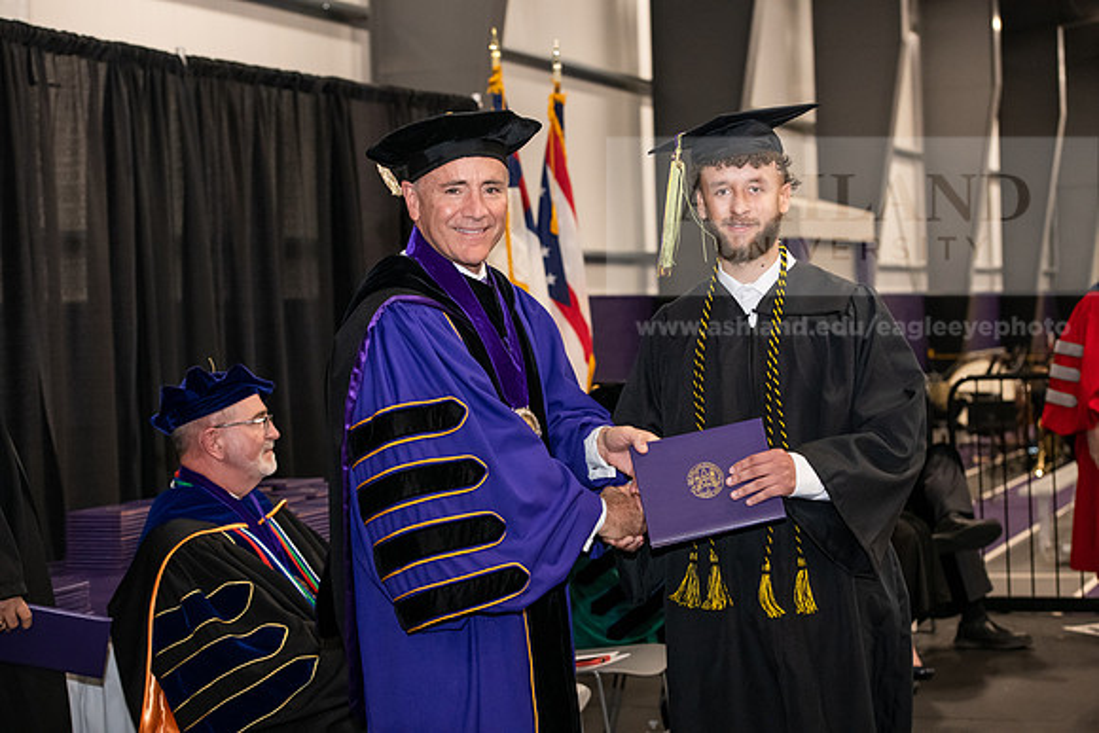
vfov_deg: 19.5
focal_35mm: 70
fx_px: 2137
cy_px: 366
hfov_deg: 28.8
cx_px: 550
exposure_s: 1/200
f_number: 5
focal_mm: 70
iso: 2500
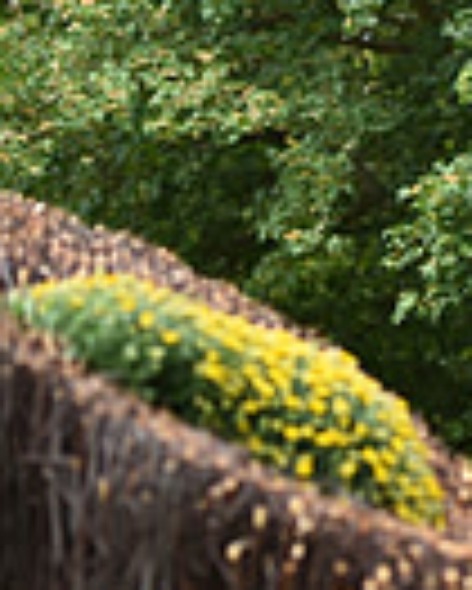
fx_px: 5058
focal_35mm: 290
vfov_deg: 6.7
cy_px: 513
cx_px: 1254
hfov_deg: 5.1
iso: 640
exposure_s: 1/1250
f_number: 3.5
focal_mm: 70
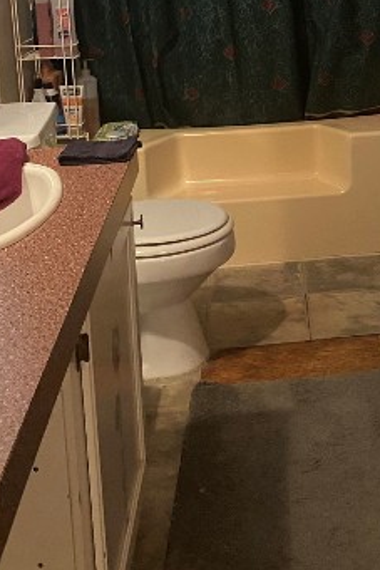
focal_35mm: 61
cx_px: 358
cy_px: 35
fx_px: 965
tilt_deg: -7.8
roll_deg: +2.1
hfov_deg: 21.7
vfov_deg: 31.1
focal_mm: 4.25
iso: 800
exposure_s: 1/24
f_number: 1.8
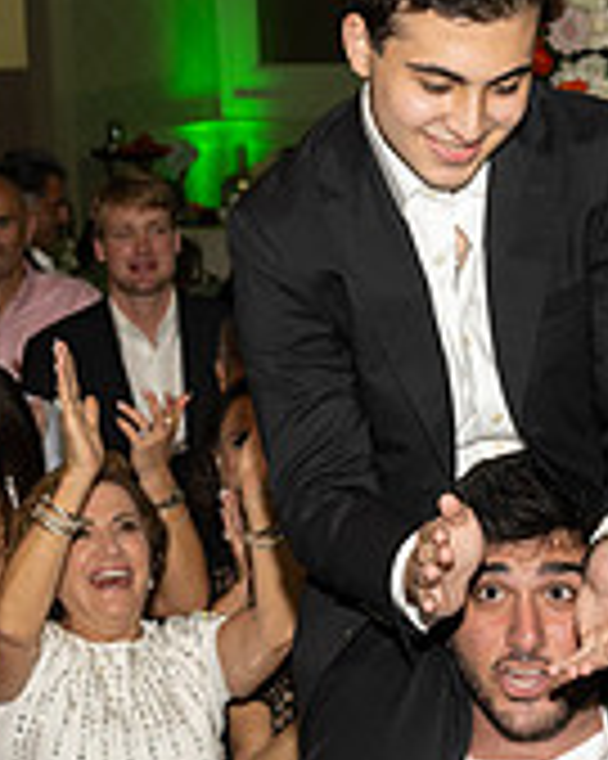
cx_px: 230
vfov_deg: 13.5
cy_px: 600
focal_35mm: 142
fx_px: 3197
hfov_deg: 10.9
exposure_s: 1/100
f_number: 5.6
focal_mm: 44
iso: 800
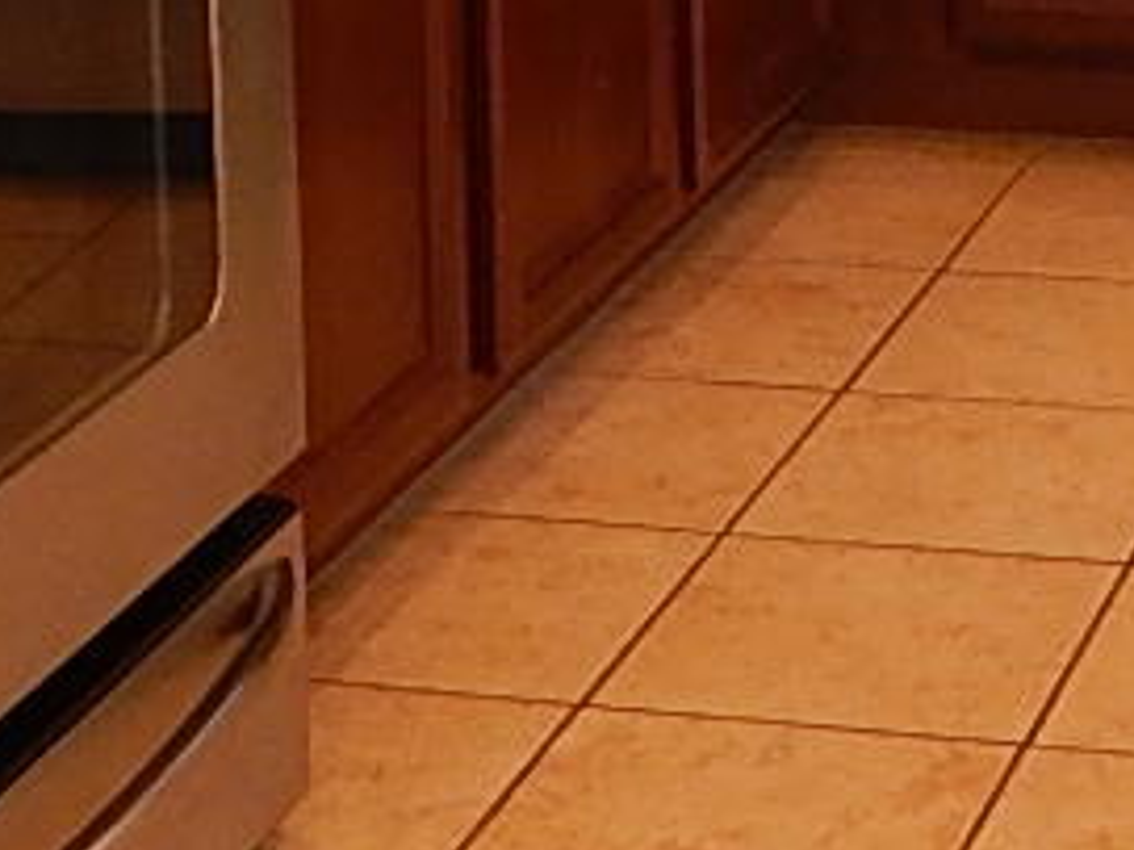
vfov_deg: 10.3
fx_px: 4257
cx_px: 979
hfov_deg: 15.0
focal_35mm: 130
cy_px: -950
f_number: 3
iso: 200
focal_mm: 4
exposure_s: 1/30
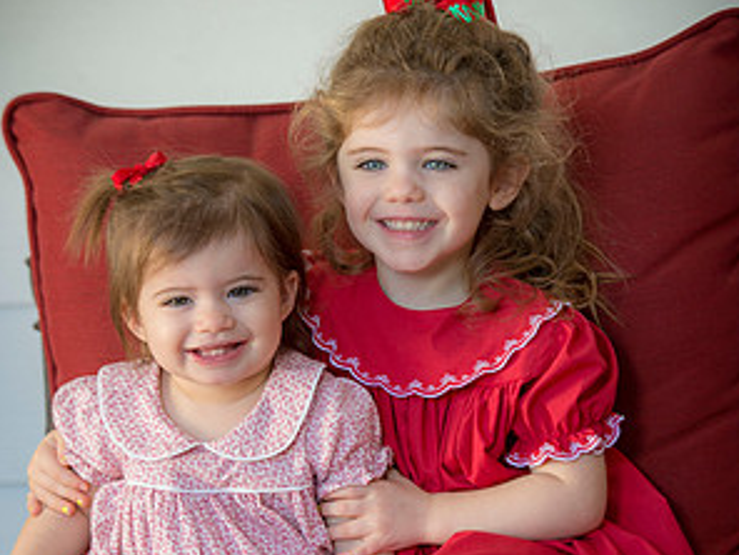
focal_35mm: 197
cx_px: 371
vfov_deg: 7.5
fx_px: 4206
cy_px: 412
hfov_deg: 10.0
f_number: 4.5
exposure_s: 1/200
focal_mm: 135
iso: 320
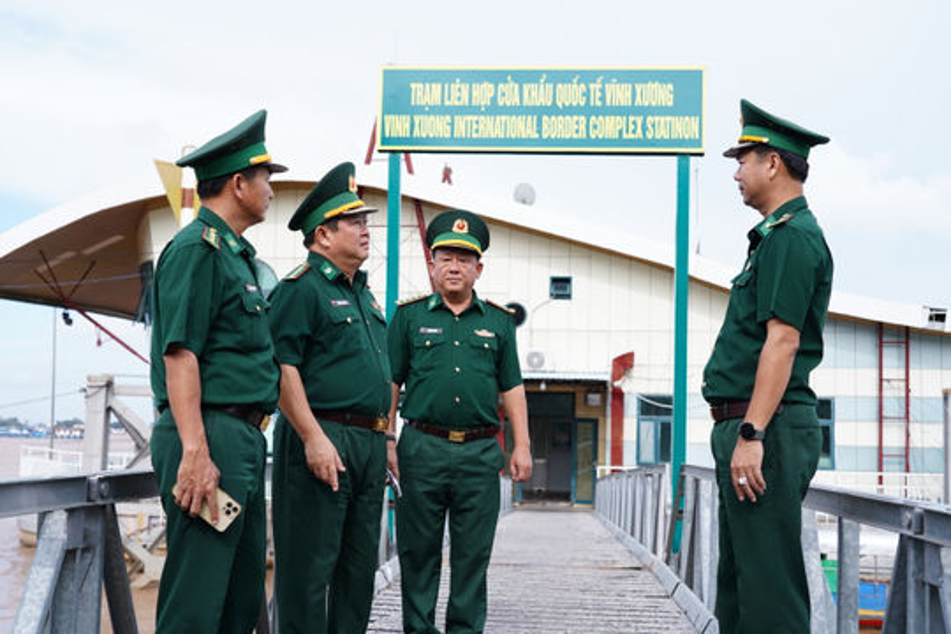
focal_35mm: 42
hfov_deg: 46.4
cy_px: 317
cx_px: 476
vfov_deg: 31.9
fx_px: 1109
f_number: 5.6
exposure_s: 1/400
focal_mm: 42
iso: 200
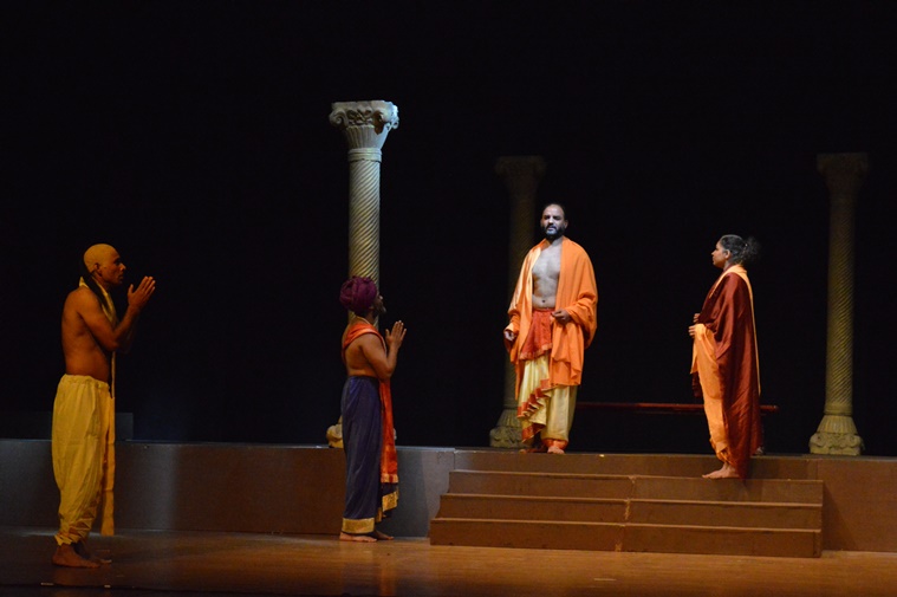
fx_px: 2054
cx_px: 448
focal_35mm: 82
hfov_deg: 24.6
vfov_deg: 16.5
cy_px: 298
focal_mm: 55
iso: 6400
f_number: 8
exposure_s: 1/60
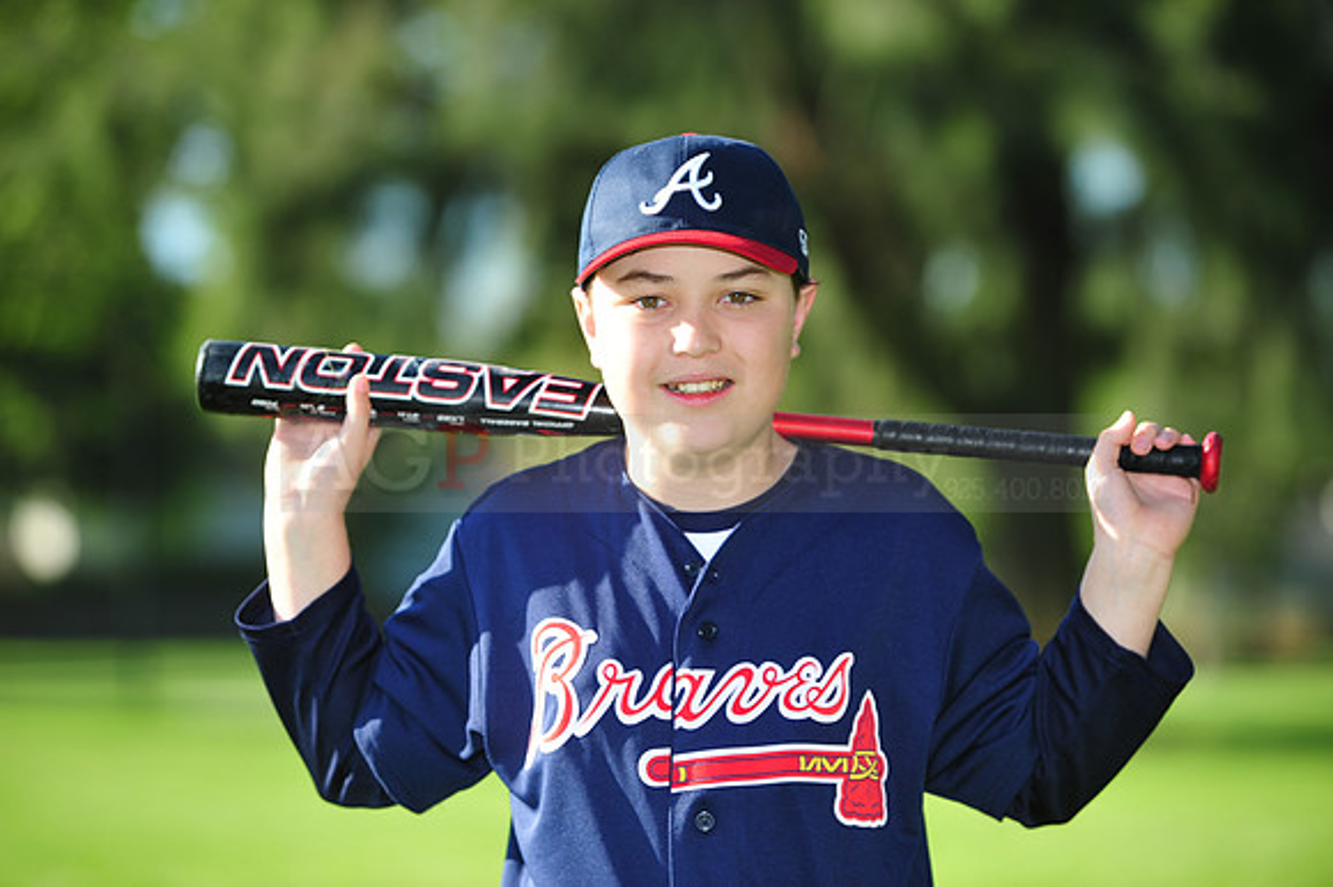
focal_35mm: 165
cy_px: 444
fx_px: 6106
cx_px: 666
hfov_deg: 12.5
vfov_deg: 8.3
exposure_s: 1/500
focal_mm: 165
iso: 200
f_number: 4.5
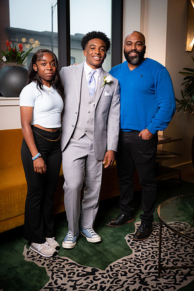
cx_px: 97
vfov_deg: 50.7
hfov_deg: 35.0
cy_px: 146
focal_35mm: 38
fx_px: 308
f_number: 3.5
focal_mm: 38
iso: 1250
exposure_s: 1/250
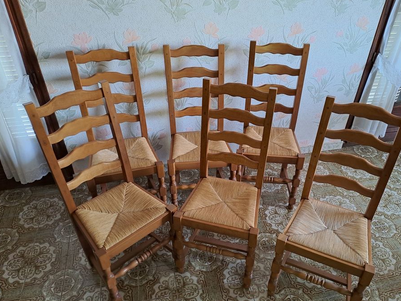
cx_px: 221
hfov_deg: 63.3
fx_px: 324
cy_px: 159
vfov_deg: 49.7
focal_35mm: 28
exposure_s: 1/50
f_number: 1.8
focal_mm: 4.65
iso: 200
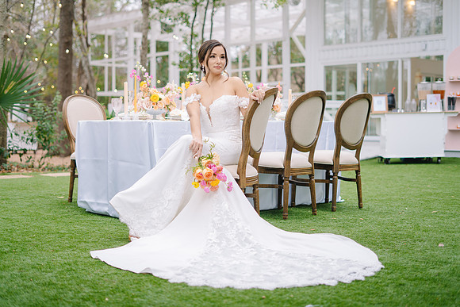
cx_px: 230
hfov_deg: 38.6
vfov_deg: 26.3
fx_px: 657
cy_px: 154
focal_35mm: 51
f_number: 2
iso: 64
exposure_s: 1/160
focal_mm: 50
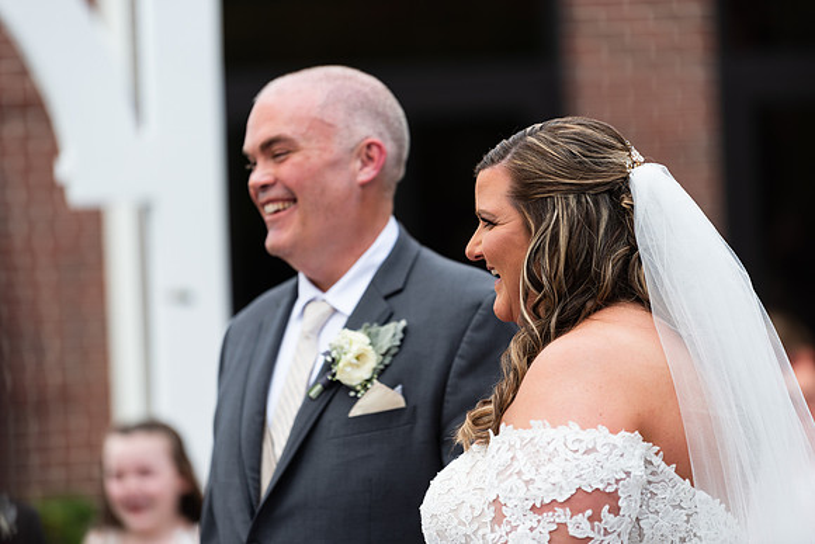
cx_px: 408
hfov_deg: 10.3
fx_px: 4529
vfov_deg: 6.9
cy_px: 272
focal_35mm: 200
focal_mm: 200
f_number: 2.8
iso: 64
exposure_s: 1/640
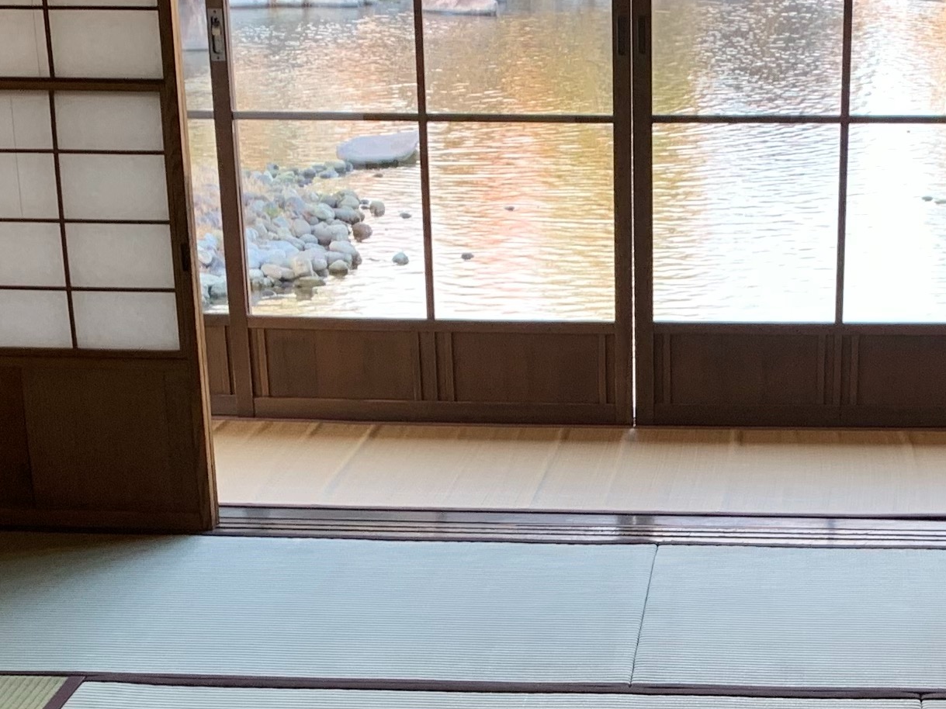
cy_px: 872
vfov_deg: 16.4
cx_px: 683
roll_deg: -0.2
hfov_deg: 22.6
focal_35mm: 86
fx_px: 2350
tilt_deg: -23.2
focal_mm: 4.25
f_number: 1.8
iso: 64
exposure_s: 1/50
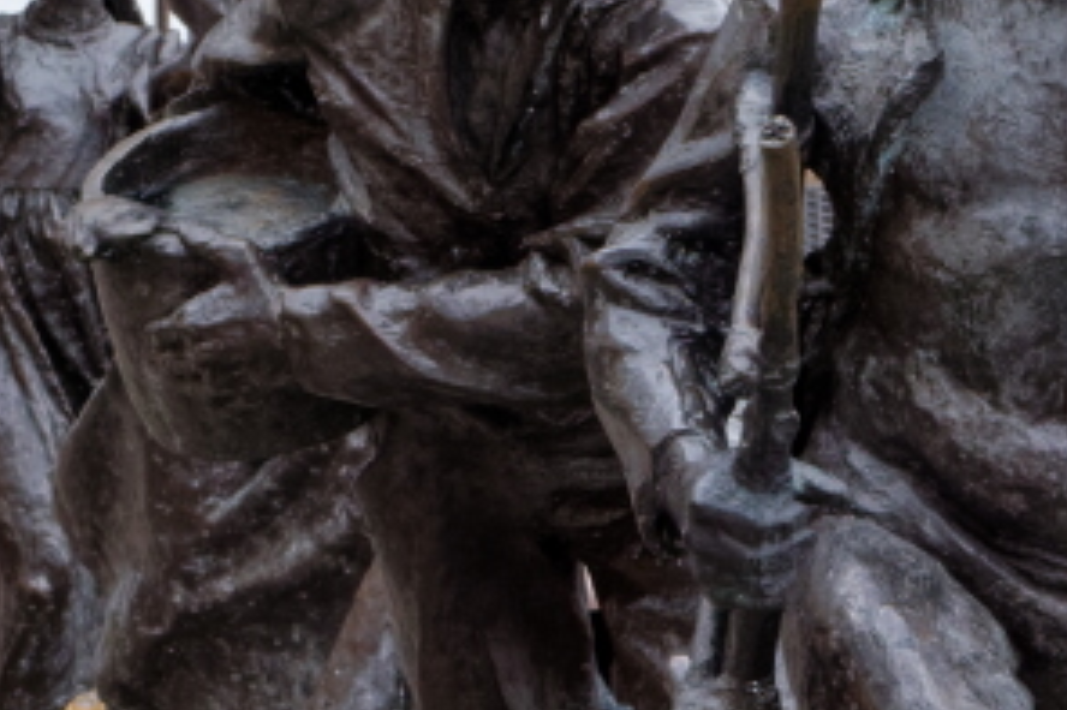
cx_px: 1244
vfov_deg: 5.0
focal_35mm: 276
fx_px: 8175
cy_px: 712
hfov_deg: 7.4
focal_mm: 68
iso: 4000
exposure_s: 1/160
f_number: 14
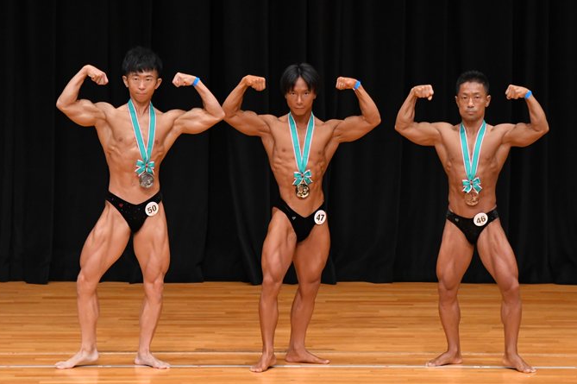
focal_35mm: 278
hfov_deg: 7.4
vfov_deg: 4.9
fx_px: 4452
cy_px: 201
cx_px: 307
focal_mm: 160
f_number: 5.6
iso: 3200
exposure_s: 1/400
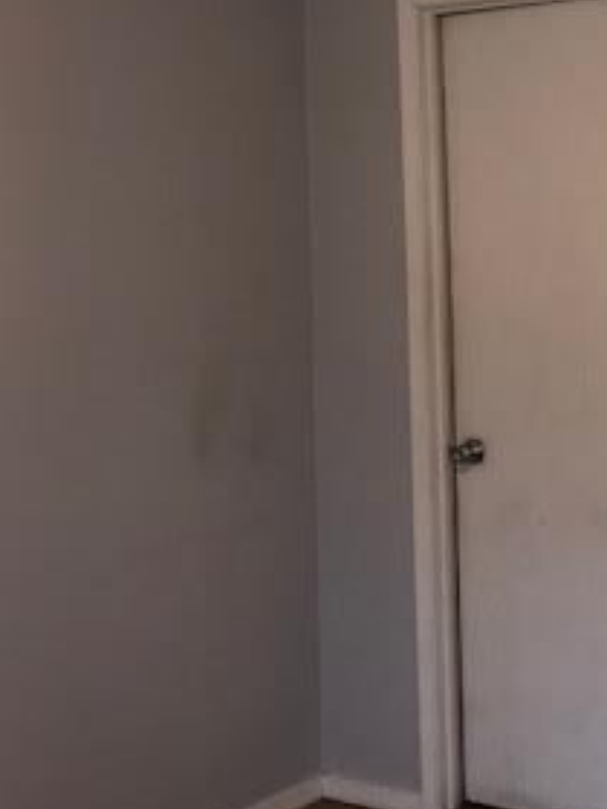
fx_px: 1496
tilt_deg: -1.8
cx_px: 598
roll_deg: +1.1
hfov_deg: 22.1
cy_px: 295
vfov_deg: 30.1
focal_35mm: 64
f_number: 1.8
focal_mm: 3.99
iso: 25
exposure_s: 1/30
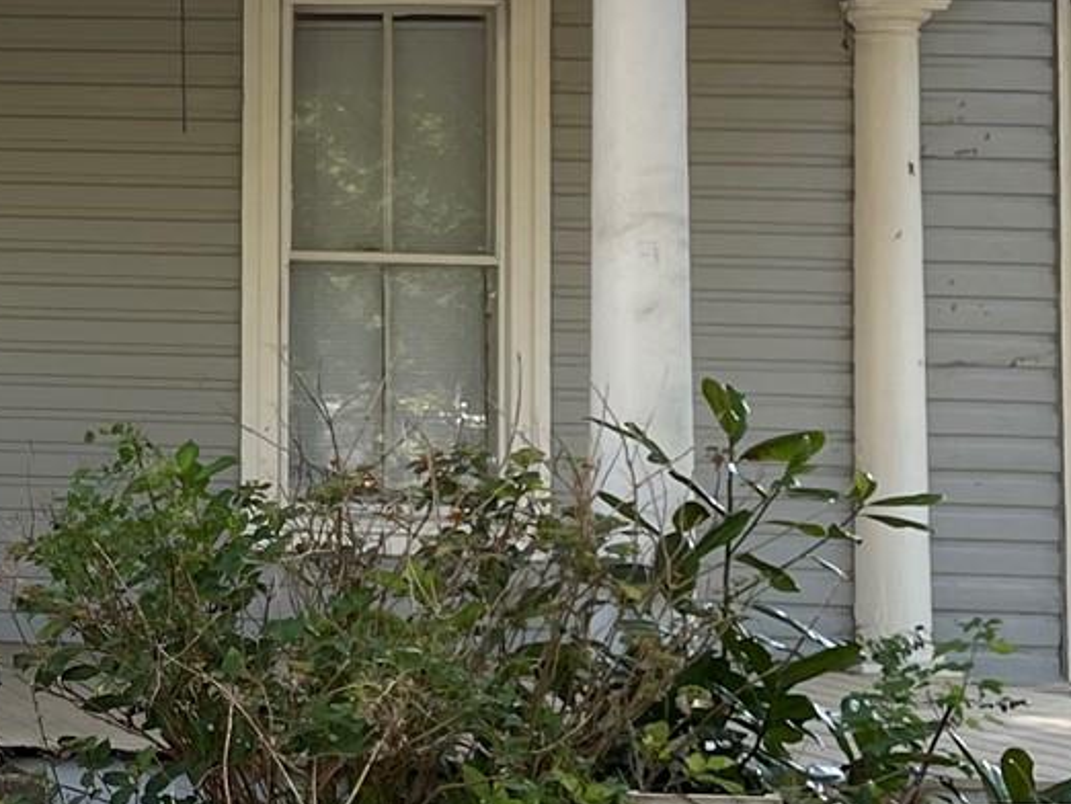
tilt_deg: +4.4
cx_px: -753
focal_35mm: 98
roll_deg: -1.4
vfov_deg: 15.0
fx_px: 3033
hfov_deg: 17.1
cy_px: 160
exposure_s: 1/304
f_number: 1.6
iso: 32
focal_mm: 5.1
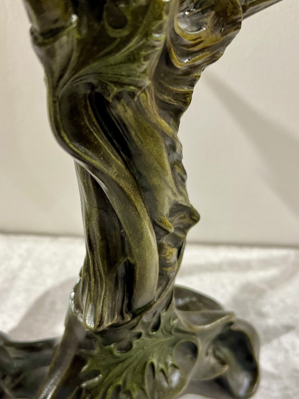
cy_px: 210
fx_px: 461
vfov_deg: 46.8
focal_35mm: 40
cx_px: 136
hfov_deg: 35.9
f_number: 1.5
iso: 100
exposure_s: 1/100
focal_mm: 5.7
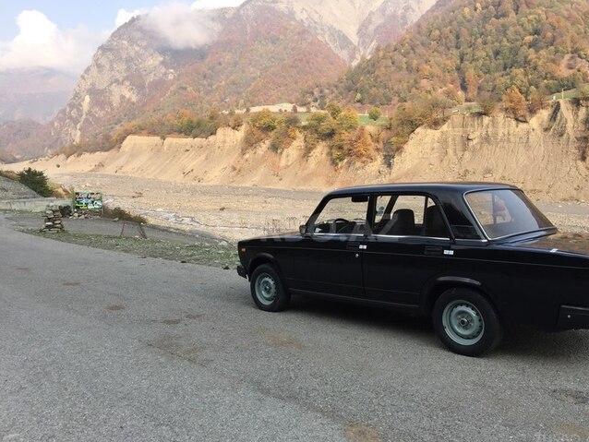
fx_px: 511
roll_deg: +2.8
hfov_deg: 59.9
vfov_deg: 46.8
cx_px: 304
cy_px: 227
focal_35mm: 30
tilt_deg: -5.6
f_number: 2.2
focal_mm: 4.15
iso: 32
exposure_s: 1/557
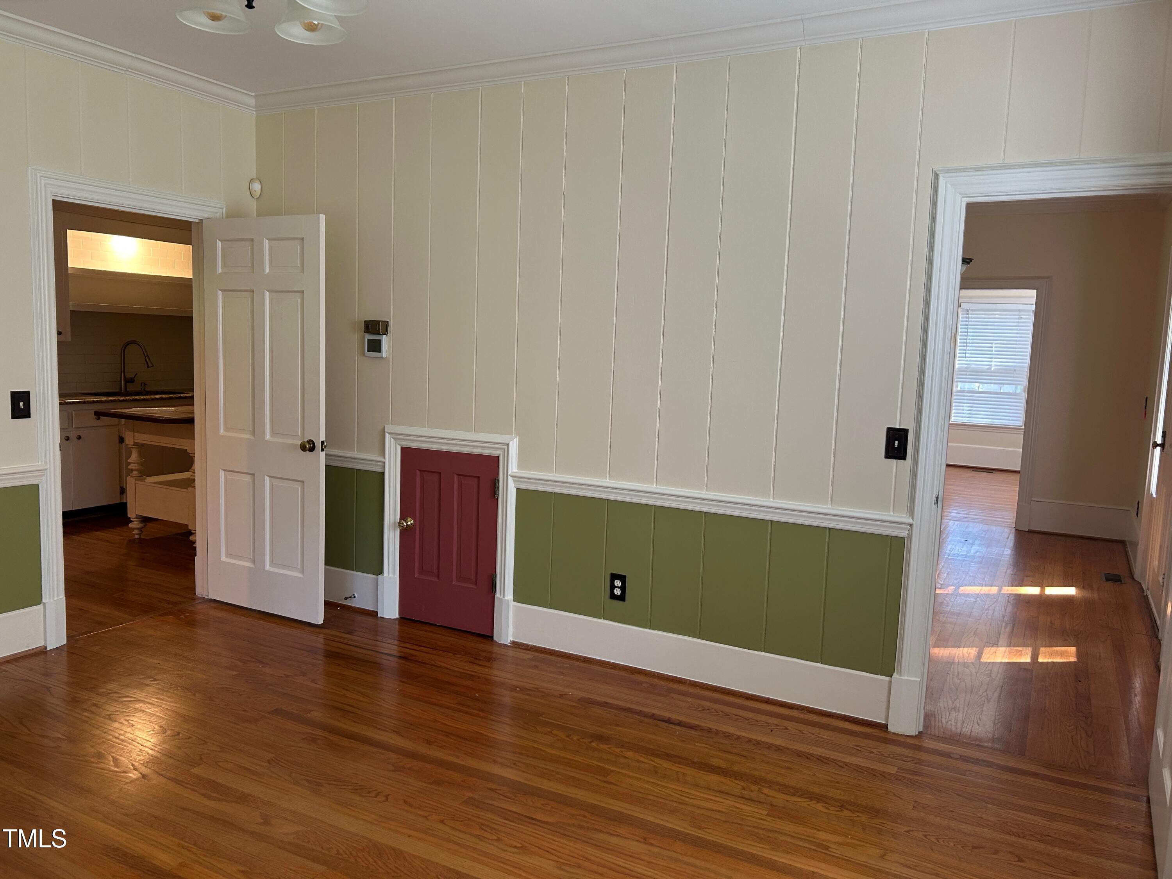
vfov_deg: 53.1
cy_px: 440
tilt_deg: -5.3
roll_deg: -1.8
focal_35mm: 26
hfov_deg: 67.3
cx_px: 586
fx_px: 880
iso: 80
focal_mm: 5.7
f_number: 1.5
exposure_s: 1/60
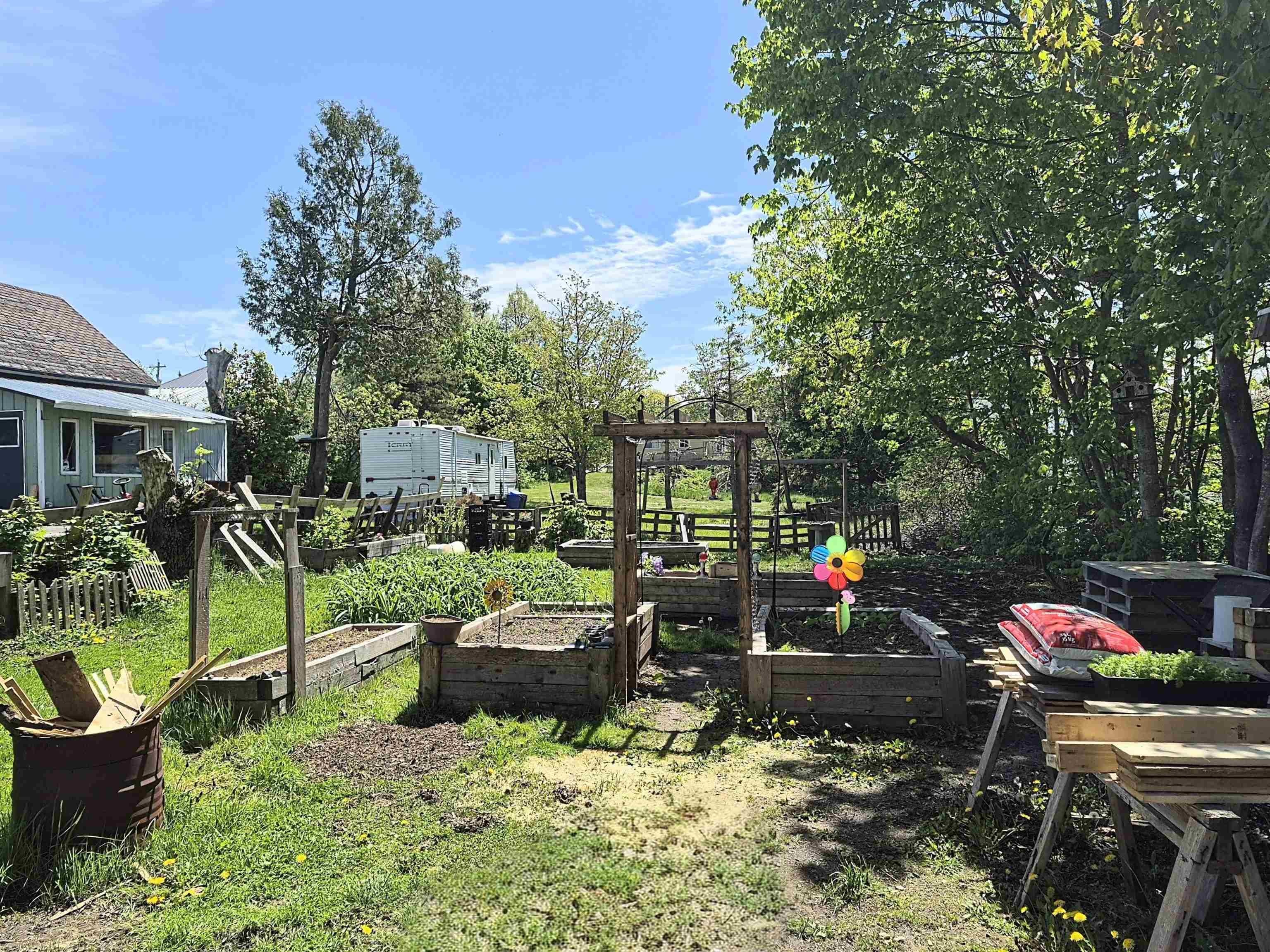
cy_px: 476
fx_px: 844
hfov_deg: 73.9
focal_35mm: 23
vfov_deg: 58.9
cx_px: 635
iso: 80
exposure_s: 1/4336
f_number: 1.8
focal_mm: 5.4
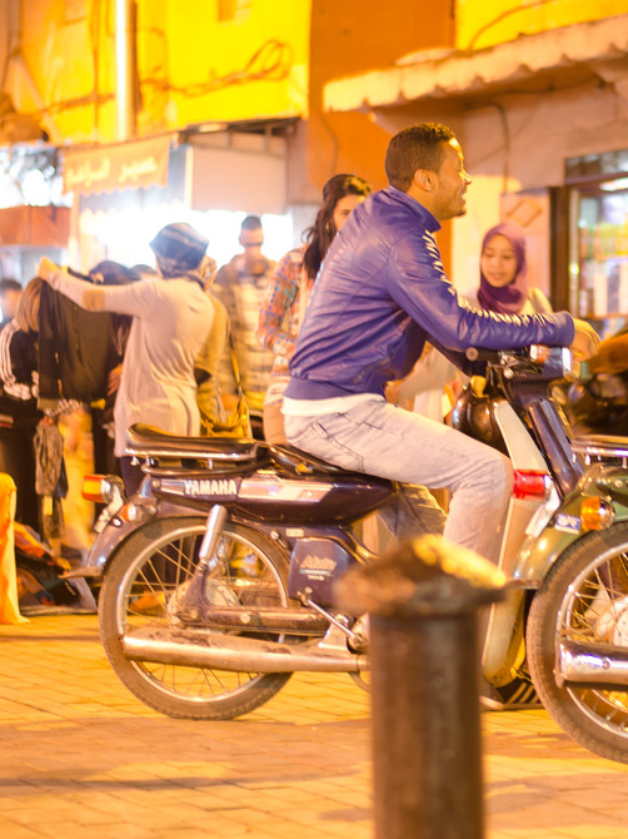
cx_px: 557
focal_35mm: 110
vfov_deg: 17.9
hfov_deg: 13.3
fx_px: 2663
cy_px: 420
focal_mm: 50
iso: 400
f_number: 1.8
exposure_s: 1/10
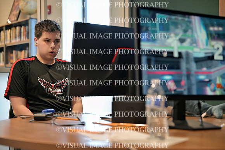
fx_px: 438
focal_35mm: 70
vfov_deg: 19.5
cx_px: 112
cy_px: 75
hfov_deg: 28.8
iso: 1600
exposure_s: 1/250
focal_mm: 70
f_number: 2.8
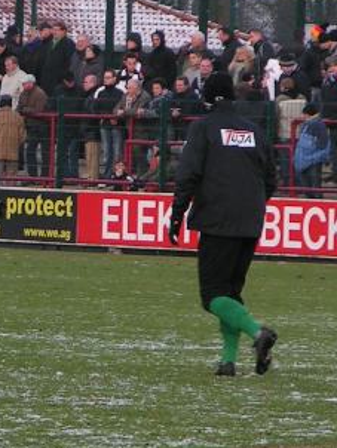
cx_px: -7
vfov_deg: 4.0
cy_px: 166
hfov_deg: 3.0
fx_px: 6455
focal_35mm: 498
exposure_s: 1/250
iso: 80
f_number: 3.5
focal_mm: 28.8
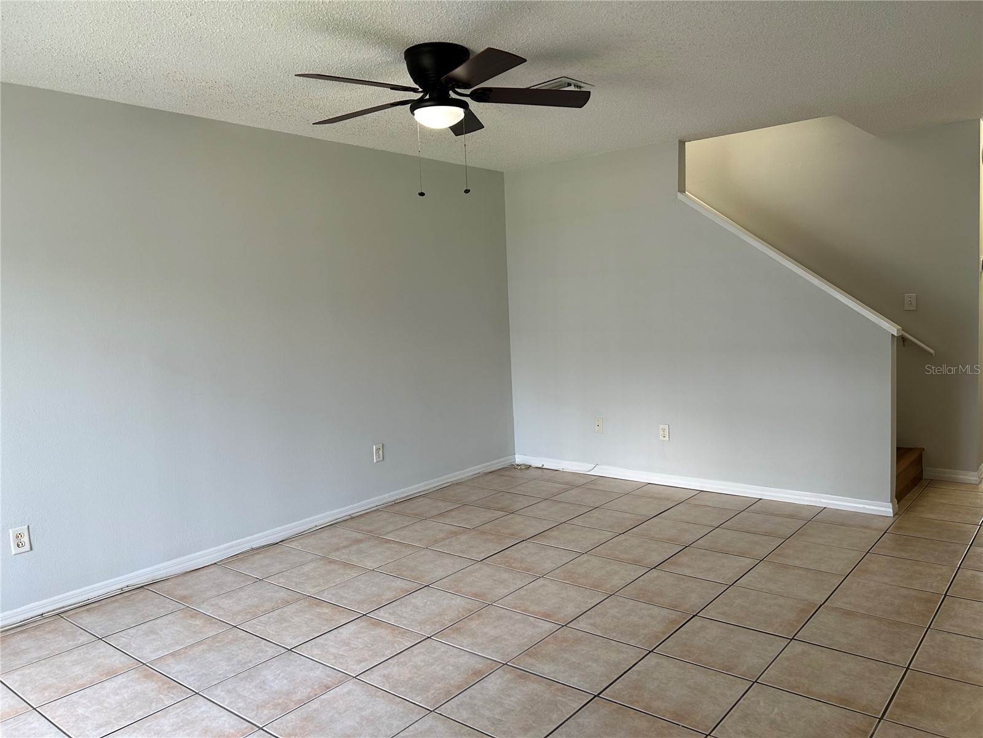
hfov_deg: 67.3
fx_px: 738
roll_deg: +2.9
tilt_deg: -5.2
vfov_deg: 53.1
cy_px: 369
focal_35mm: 26
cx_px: 492
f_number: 1.5
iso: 100
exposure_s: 1/120
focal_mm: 5.7
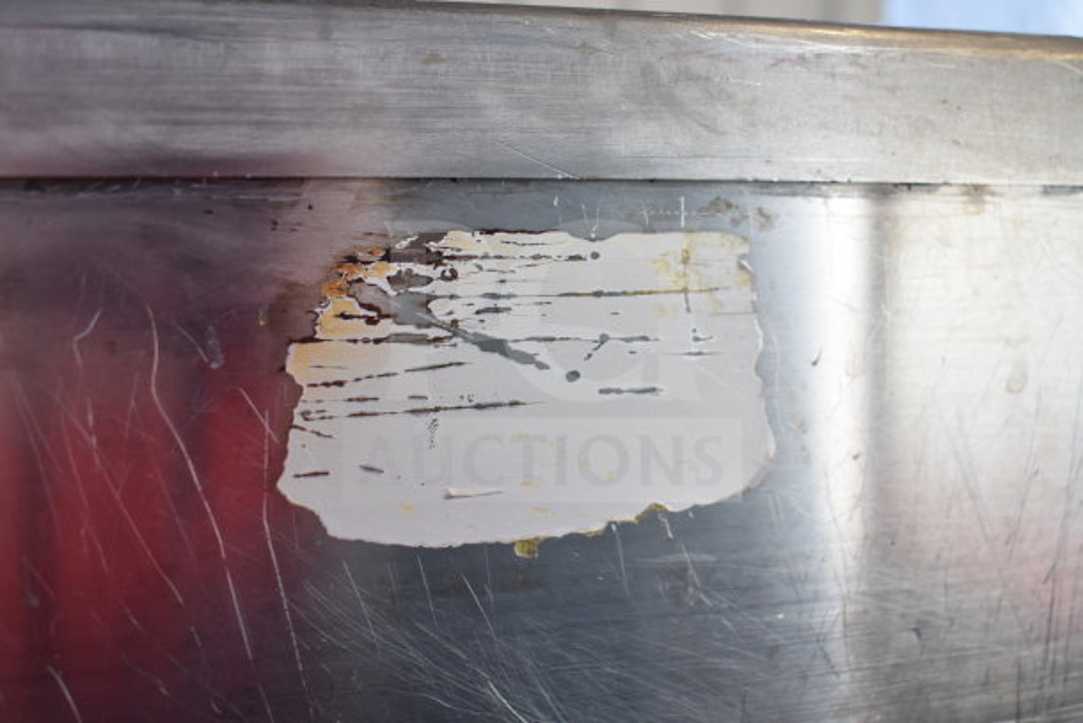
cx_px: 542
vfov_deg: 31.9
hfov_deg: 46.4
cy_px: 362
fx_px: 1264
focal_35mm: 42
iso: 500
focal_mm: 28
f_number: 4.2
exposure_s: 1/50
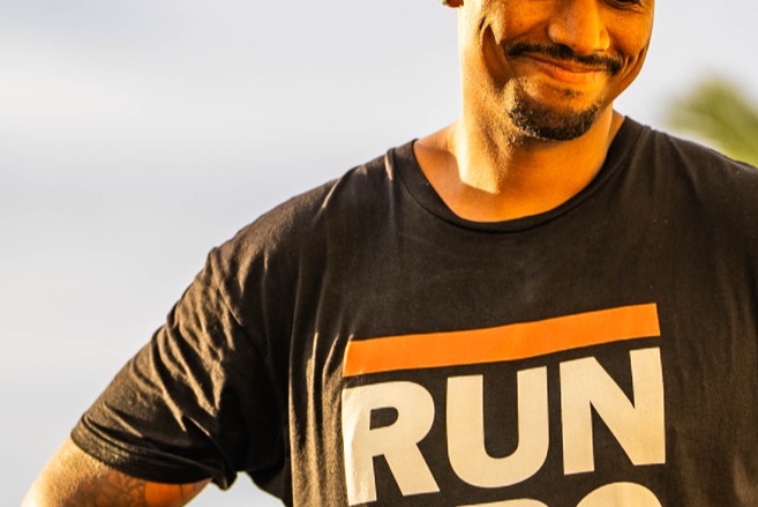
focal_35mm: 185
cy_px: 290
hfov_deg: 11.1
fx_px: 3898
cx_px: 538
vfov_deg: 7.4
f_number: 2.5
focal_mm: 76
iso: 160
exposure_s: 1/640
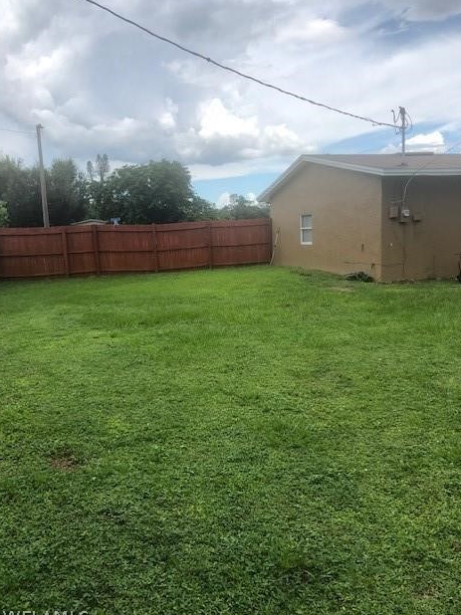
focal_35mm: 29
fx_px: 515
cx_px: 226
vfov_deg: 61.7
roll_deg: +1.9
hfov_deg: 48.2
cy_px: 313
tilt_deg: -3.7
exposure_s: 1/1130
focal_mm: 4
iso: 20
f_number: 1.8
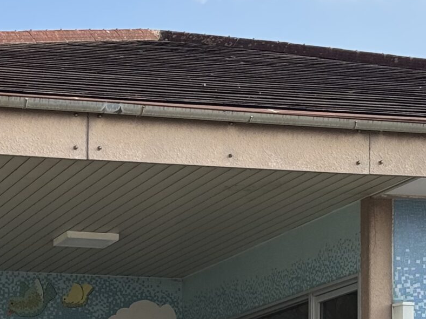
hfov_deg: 12.5
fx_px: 1920
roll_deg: -0.7
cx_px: 20
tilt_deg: +3.8
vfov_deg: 9.3
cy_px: 425
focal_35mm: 156
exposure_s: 1/1524
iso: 64
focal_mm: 6.76
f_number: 1.78
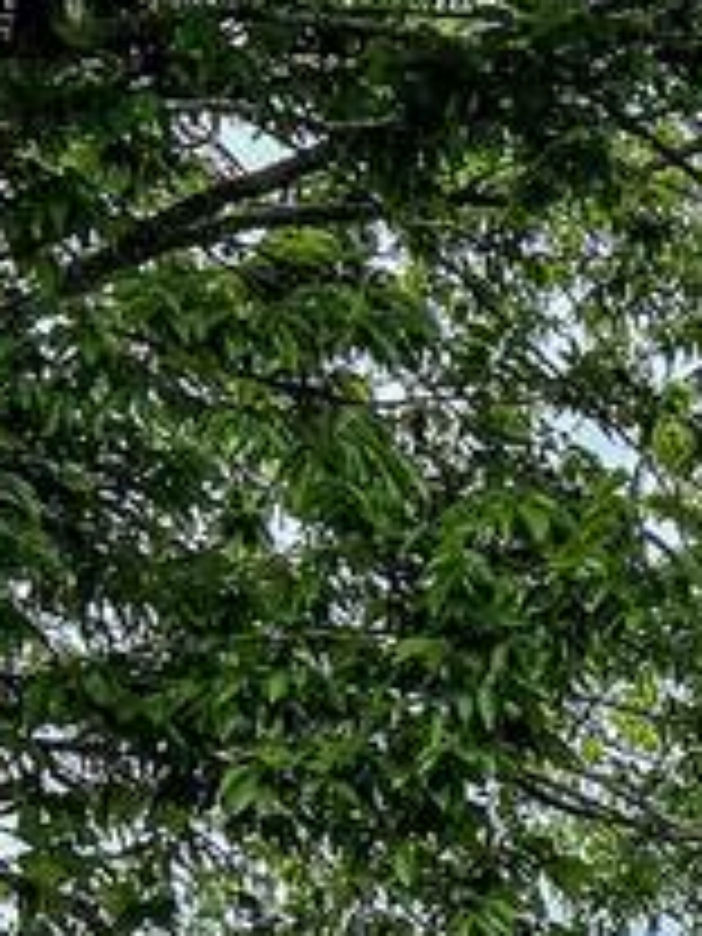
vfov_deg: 14.8
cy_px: 1562
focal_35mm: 120
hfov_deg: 10.9
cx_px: 1557
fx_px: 3245
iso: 50
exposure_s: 1/2700
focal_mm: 5.7
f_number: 1.5
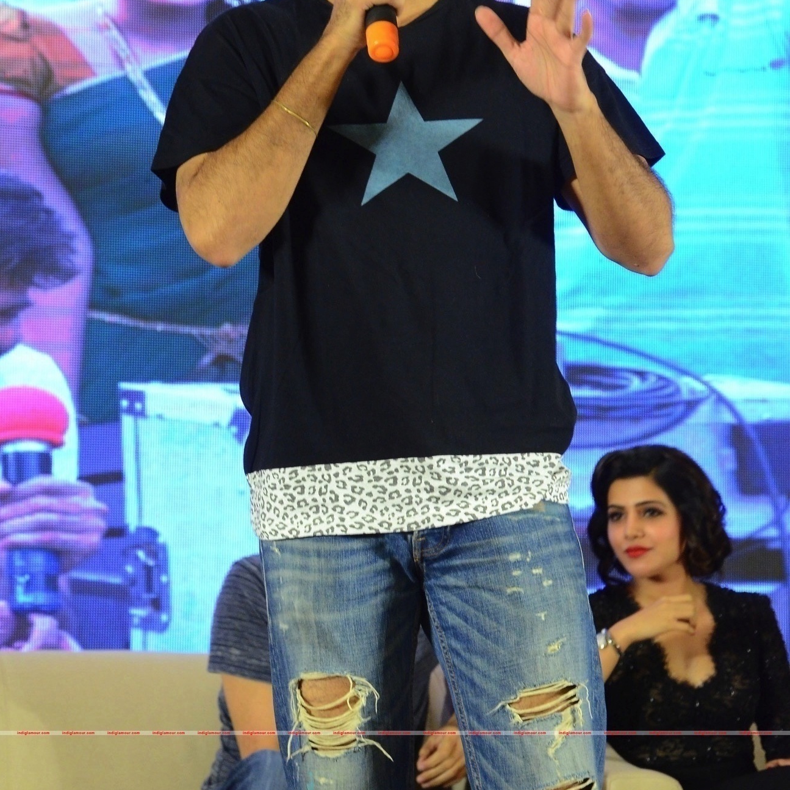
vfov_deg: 12.1
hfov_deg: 12.1
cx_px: 394
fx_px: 3735
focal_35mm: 145
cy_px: 263
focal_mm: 75
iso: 2000
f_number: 5.6
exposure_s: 1/80
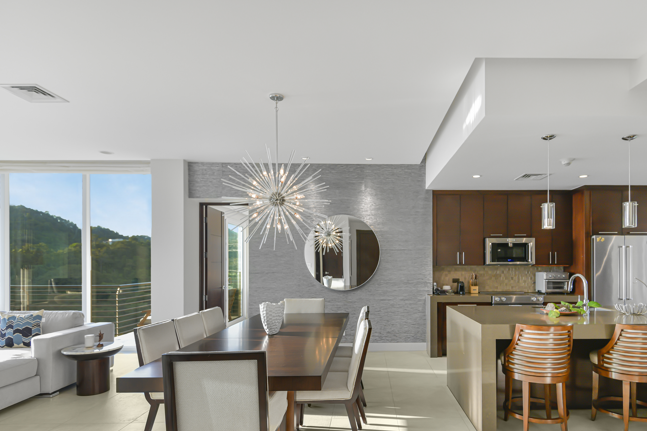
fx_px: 359
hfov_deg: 83.2
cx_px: 379
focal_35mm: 20
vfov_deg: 61.6
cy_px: 248
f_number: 4
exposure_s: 1/100
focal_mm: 16
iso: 200
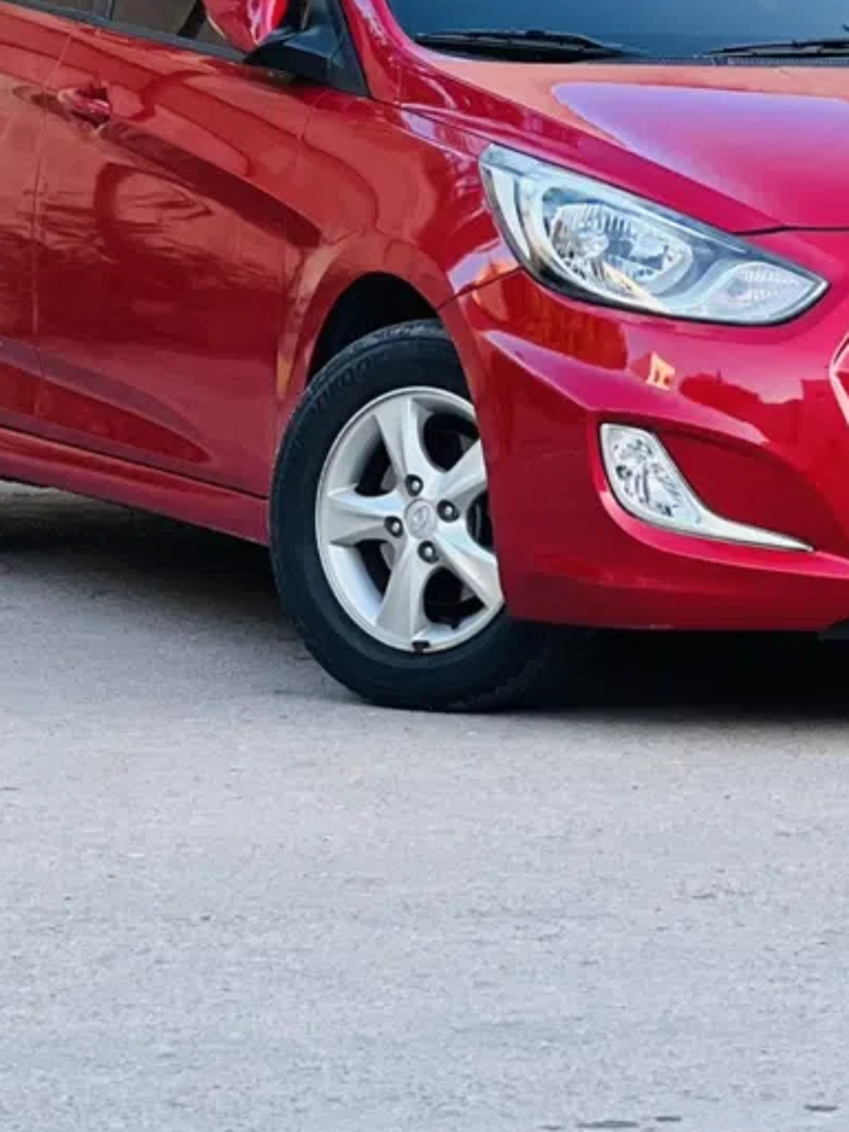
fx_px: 6701
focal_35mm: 205
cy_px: -226
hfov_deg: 7.2
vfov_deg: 9.5
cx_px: 675
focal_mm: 9
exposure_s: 1/121
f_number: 2.8
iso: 125
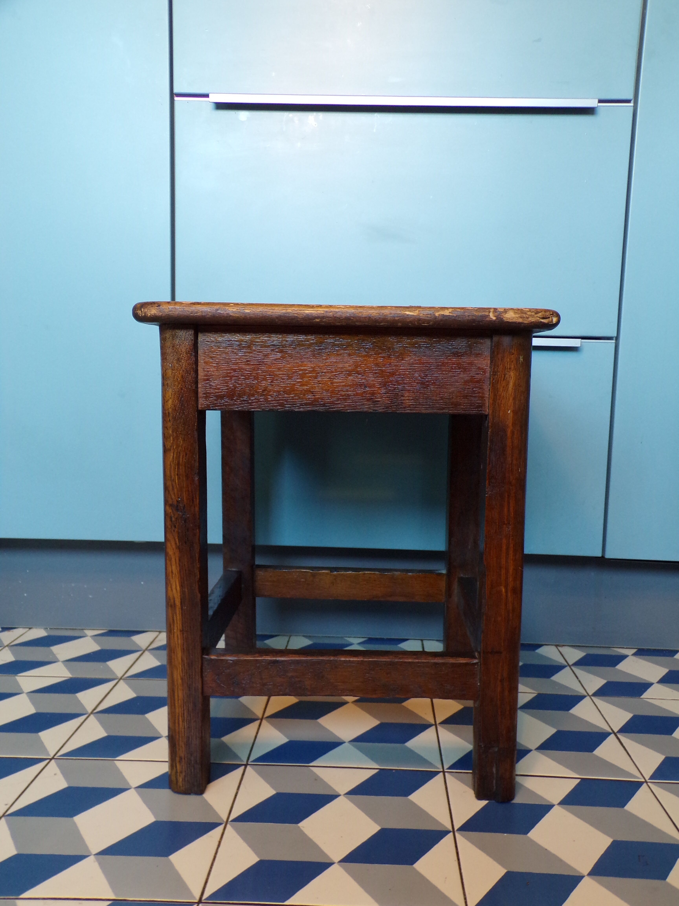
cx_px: 340
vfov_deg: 63.4
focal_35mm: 28
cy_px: 453
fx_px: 732
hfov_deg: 49.7
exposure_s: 1/25
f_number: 3.1
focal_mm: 5
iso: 200
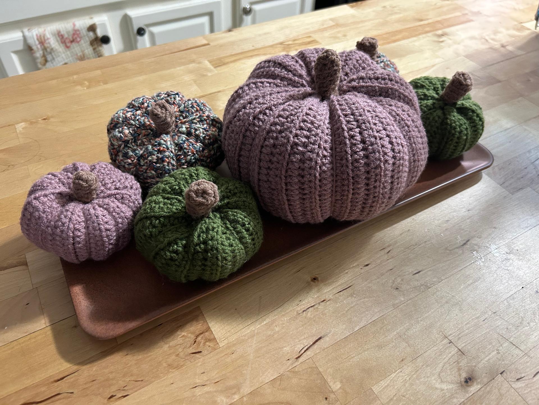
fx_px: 405
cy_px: 202
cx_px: 270
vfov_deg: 53.1
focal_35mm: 26
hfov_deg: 67.3
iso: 320
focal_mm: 5.7
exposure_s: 1/60
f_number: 1.5
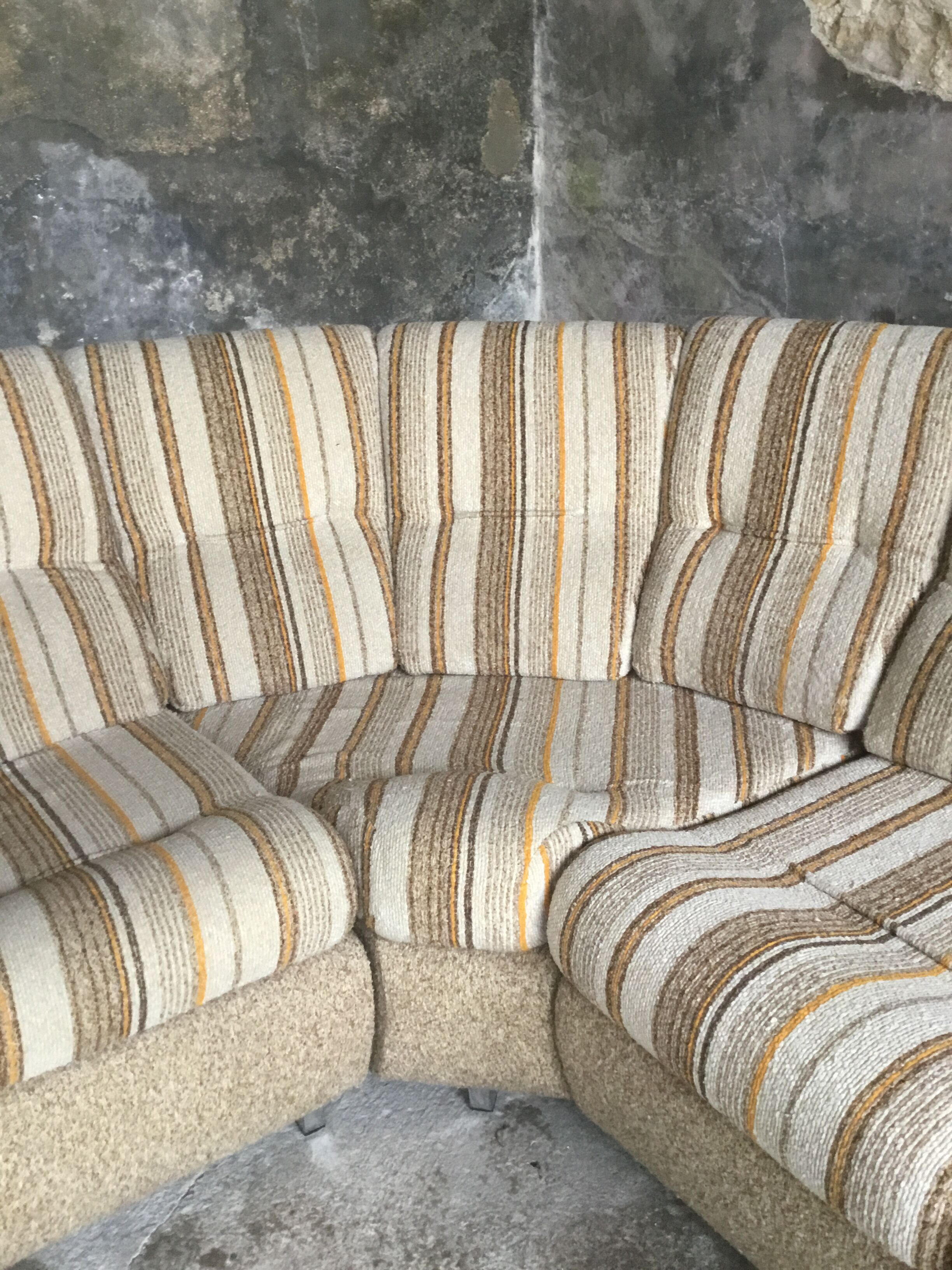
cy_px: 635
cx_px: 476
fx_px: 1137
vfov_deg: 58.4
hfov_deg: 45.4
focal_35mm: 31
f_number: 2.4
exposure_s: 1/33
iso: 160
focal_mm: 3.3
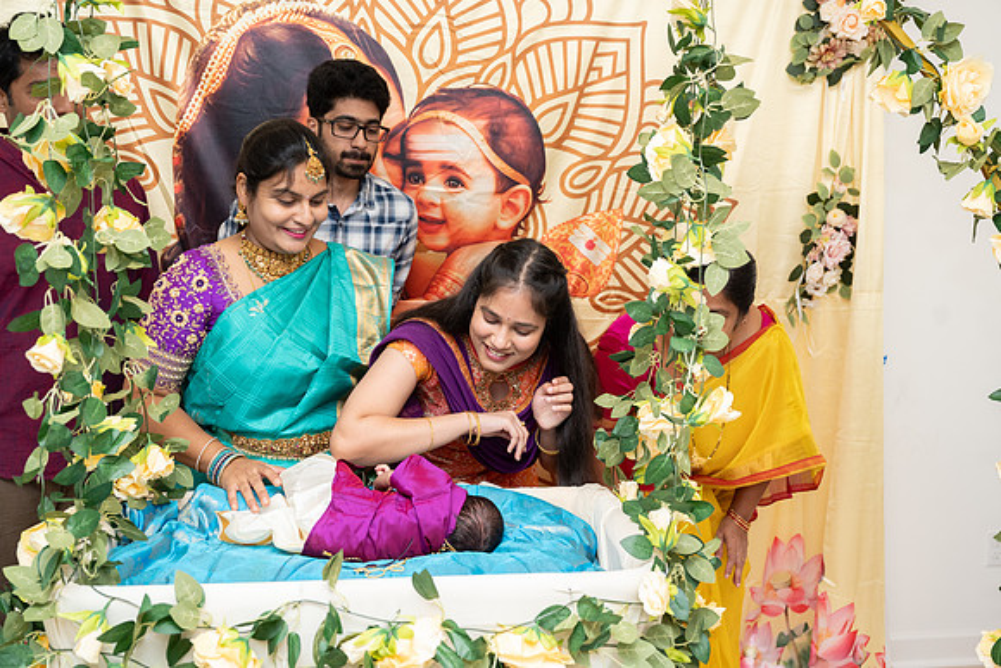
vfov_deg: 37.9
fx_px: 973
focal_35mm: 35
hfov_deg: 54.4
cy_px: 334
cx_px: 500
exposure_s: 1/200
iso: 500
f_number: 4
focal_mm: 35
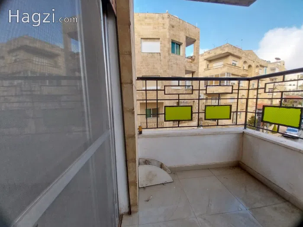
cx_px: 152
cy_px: 114
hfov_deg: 106.2
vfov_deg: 89.9
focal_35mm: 13
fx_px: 114
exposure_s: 1/172
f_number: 2.2
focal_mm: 1.3
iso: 64
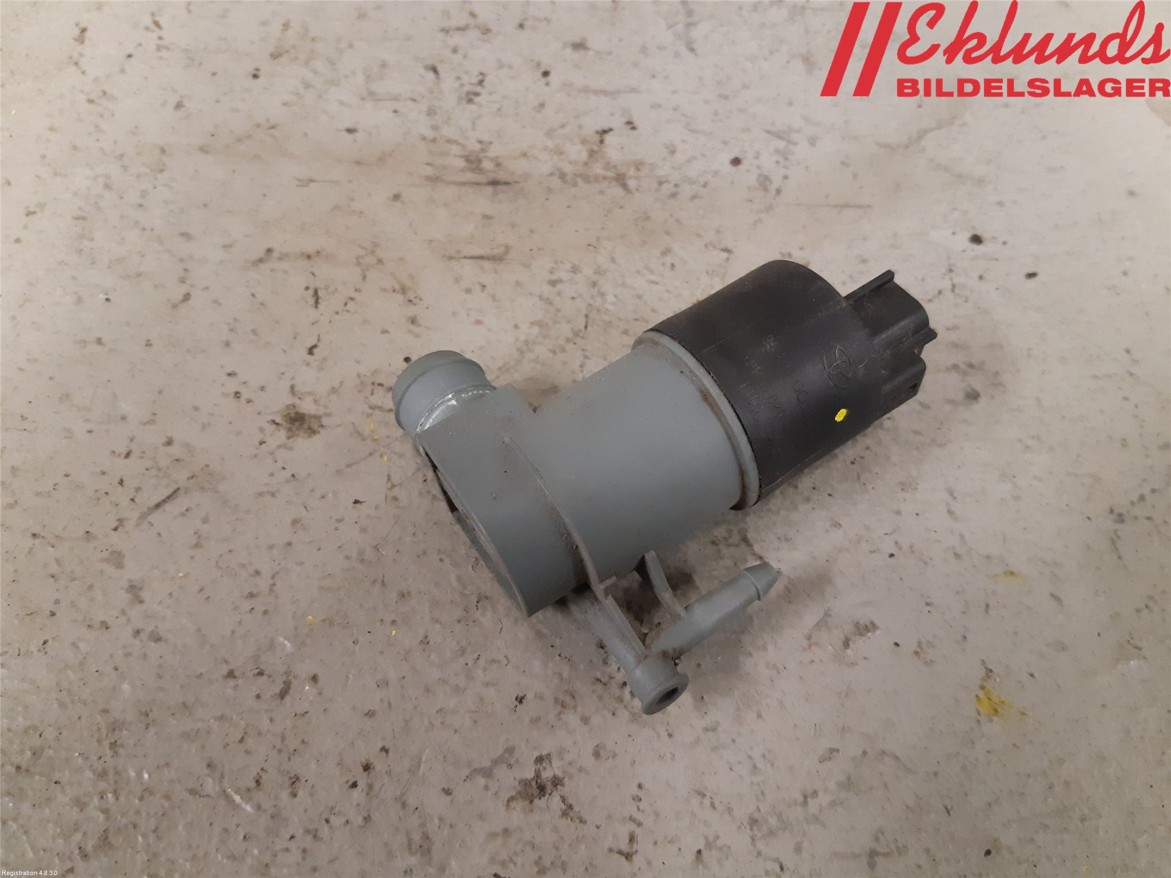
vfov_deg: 53.1
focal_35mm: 26
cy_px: 439
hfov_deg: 67.3
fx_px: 880
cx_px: 586
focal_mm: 3.93
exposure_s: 1/50
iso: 320
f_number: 1.7
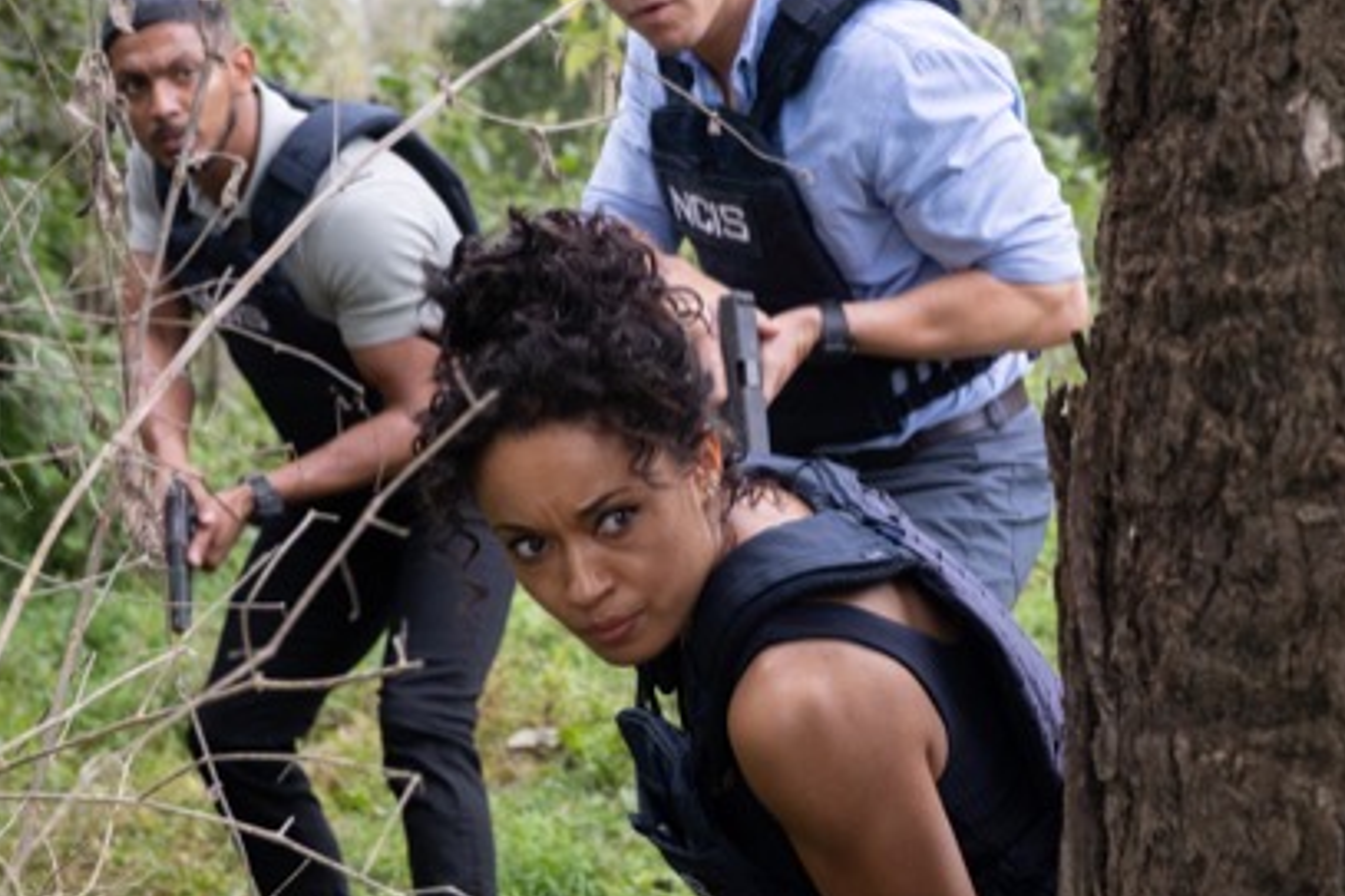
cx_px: 813
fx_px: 3809
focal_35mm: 102
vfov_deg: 13.4
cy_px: 359
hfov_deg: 20.0
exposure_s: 1/320
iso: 500
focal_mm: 55
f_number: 5.6
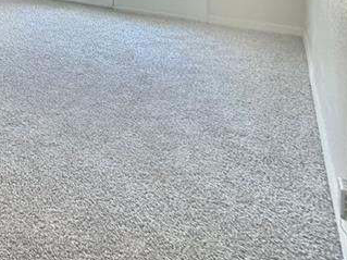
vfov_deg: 26.1
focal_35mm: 45
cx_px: -39
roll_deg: +1.2
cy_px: -100
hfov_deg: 35.6
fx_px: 451
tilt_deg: -4.1
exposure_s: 1/121
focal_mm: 2.22
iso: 200
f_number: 2.2
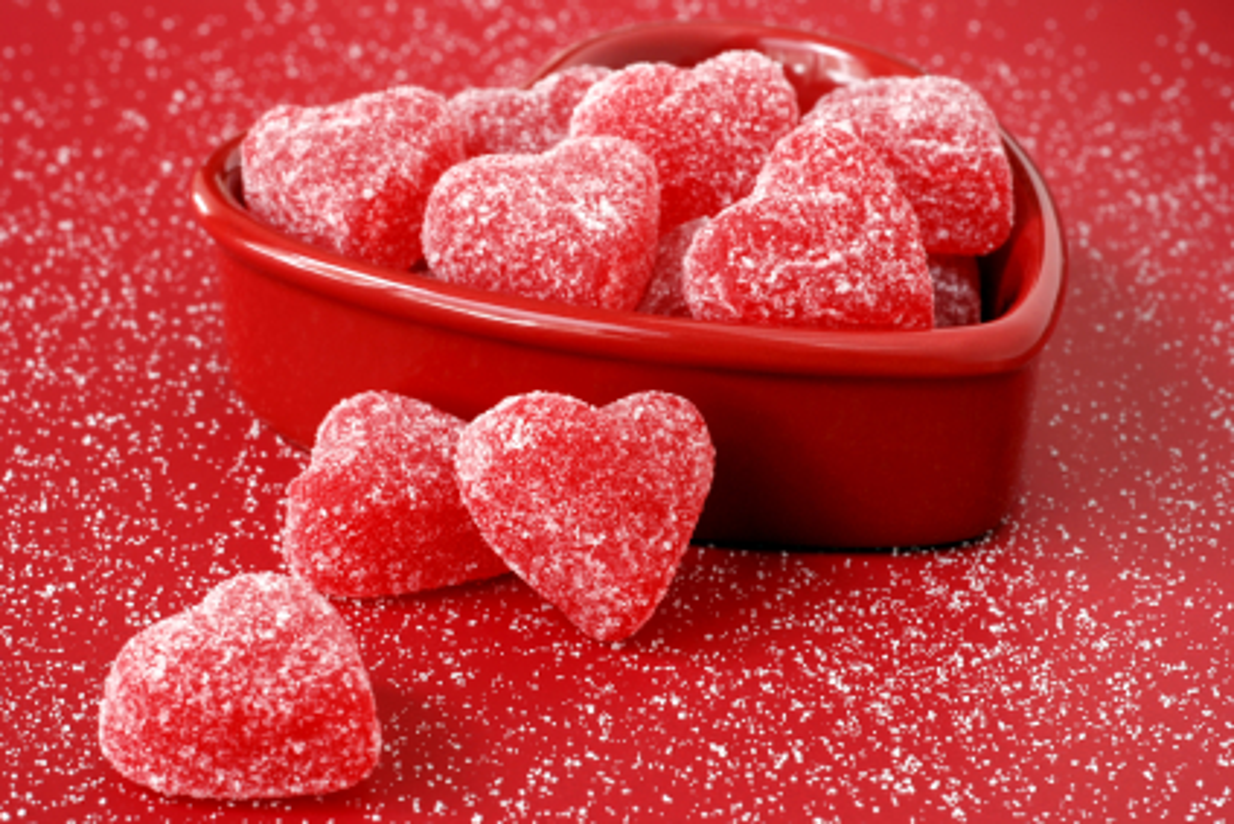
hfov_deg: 22.6
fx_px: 3086
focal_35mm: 90
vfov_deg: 15.2
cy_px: 412
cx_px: 617
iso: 100
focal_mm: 60
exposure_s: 1/1.3
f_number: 22
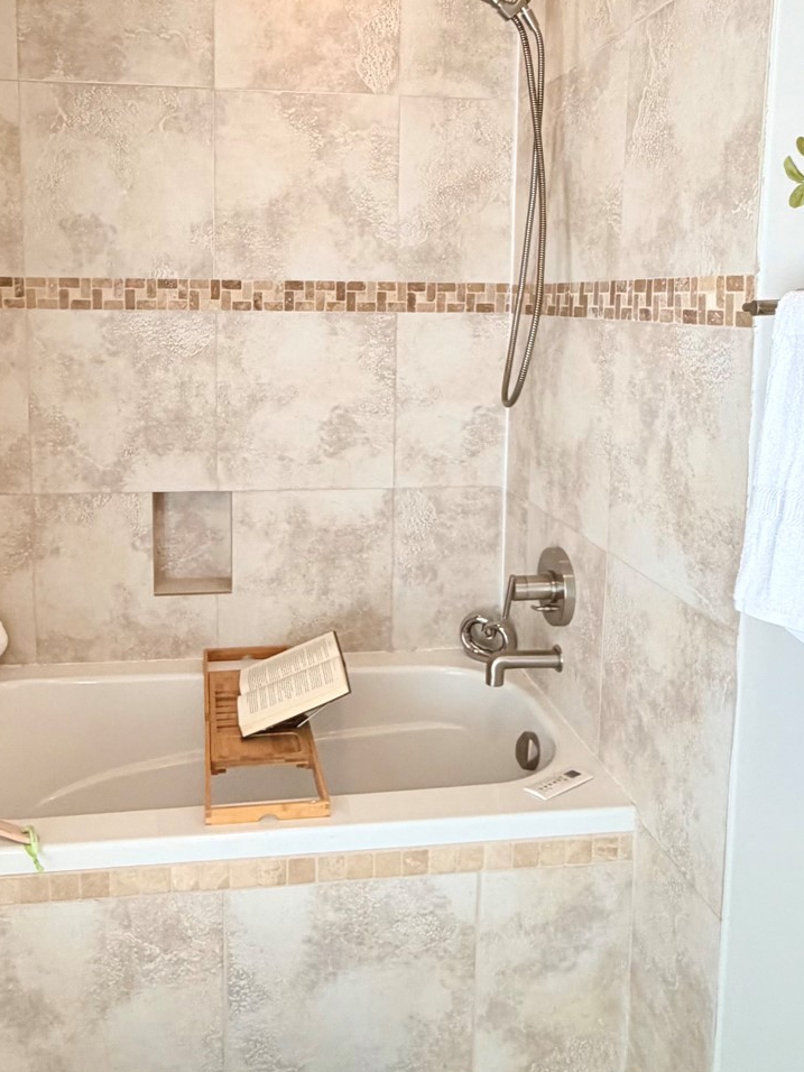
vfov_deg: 59.4
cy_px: 421
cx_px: 318
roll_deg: -0.7
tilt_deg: -7.1
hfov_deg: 46.5
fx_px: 929
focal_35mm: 30
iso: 200
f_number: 2.2
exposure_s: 1/60
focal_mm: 2.22
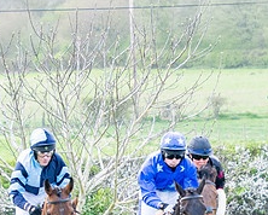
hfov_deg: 2.4
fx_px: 6486
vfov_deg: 1.9
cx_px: 63
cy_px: 280
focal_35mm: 817
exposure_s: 1/800
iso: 400
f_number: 4
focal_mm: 125
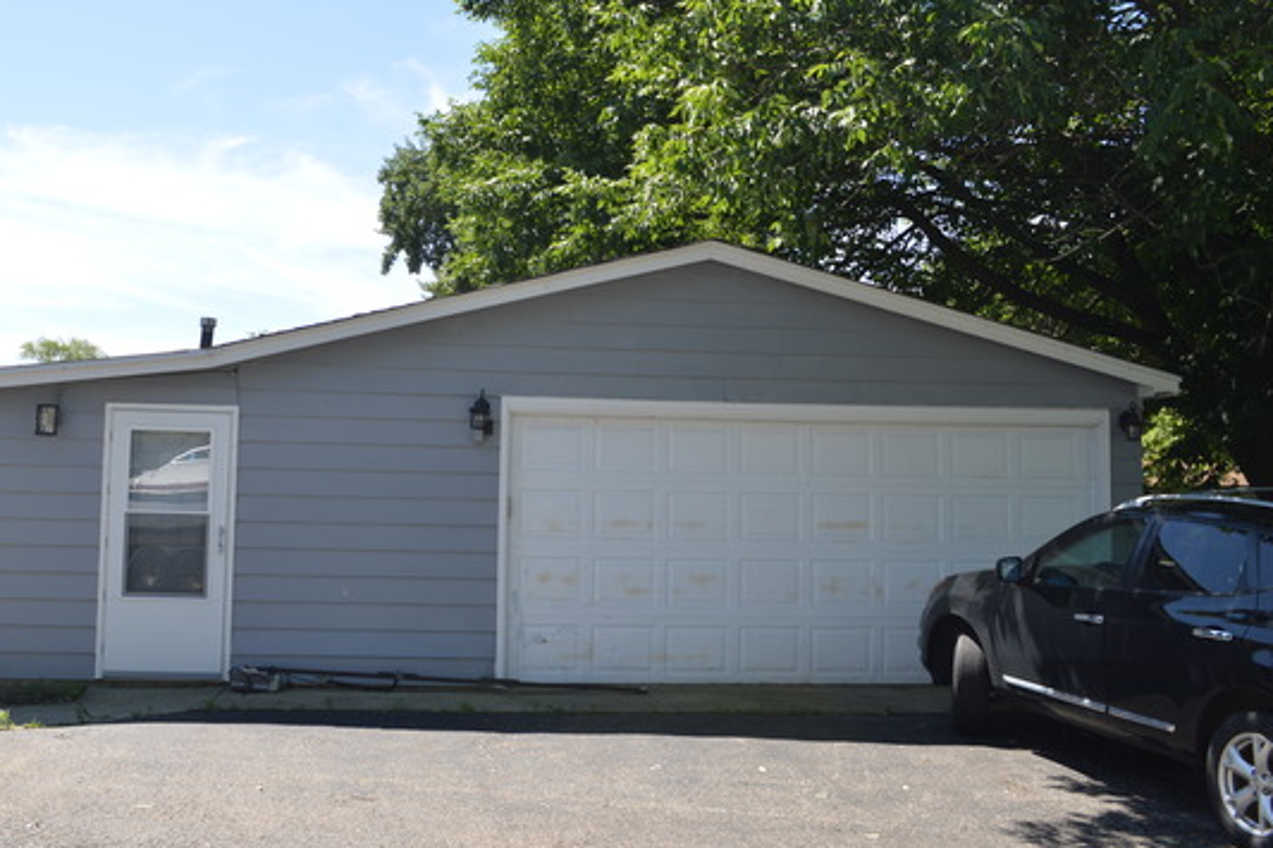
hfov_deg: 52.8
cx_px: 511
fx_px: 1273
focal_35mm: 36
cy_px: 408
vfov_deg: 36.8
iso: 100
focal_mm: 20
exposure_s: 1/200
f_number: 7.1
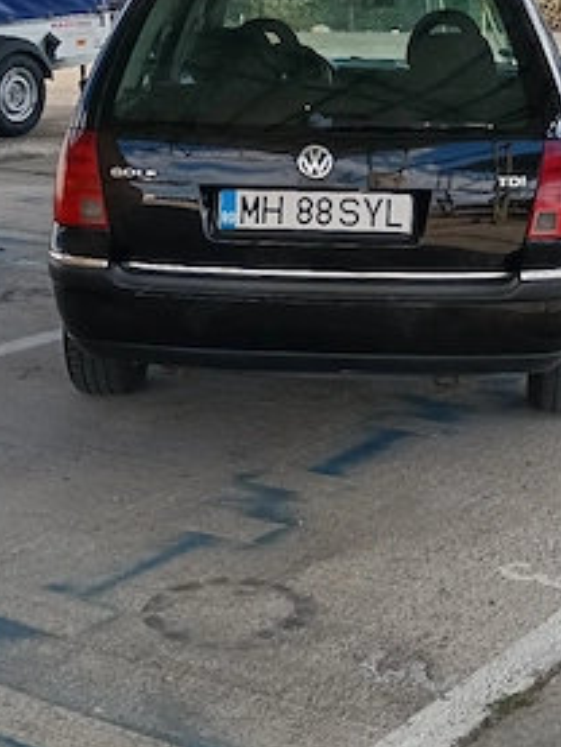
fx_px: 1684
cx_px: 324
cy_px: 294
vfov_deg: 25.0
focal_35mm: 78
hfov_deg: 18.9
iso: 100
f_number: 1.9
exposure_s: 1/200
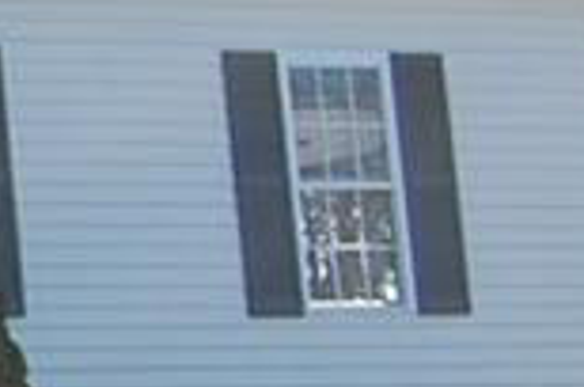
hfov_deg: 6.3
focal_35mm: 299
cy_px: -121
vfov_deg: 4.6
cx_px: -1248
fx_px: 4840
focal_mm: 30
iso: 200
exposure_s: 1/250
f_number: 8
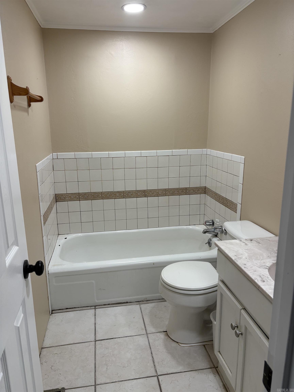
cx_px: 147
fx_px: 294
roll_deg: +0.8
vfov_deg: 67.3
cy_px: 196
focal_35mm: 26
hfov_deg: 53.1
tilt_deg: -13.0
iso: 64
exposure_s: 1/120
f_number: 1.6
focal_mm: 5.96
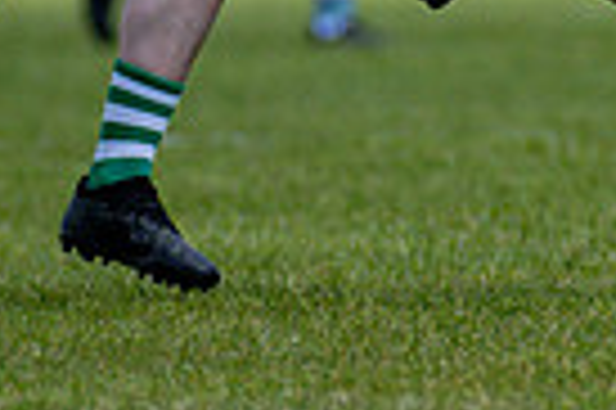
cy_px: -369
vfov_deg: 0.9
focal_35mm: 1526
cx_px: 1075
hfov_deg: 1.4
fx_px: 26080
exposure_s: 1/6400
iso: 140
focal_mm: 240
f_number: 2.8
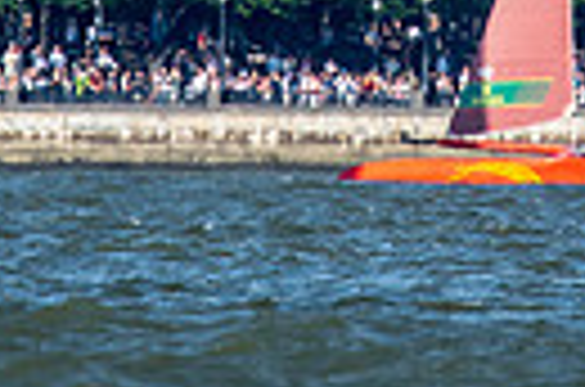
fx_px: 46086
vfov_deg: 0.5
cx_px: 374
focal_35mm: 2843
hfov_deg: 0.7
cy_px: -400
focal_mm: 420
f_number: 5.6
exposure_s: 1/1250
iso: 500
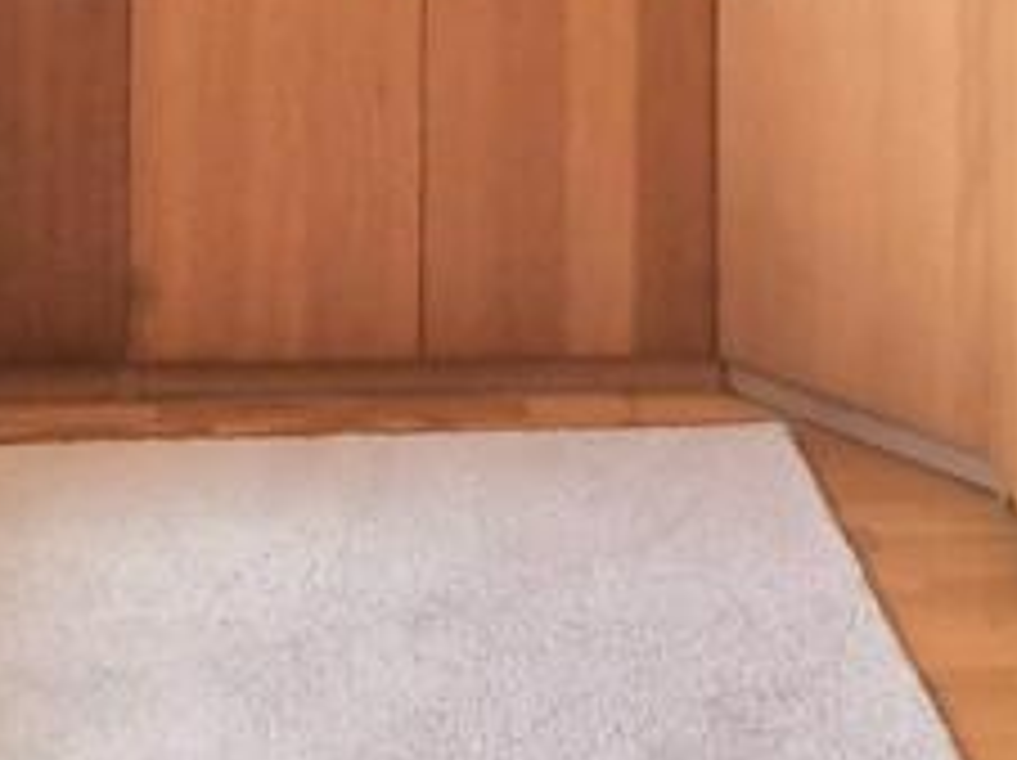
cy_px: -562
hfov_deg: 32.6
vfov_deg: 19.4
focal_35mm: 59
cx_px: 414
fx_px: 1732
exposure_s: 1/50
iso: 64
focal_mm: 2.2
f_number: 2.2
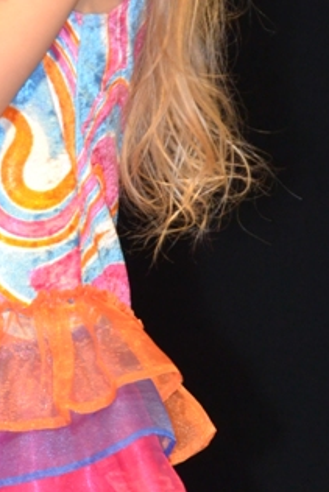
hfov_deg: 3.1
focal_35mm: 438
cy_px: 252
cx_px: -48
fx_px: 5997
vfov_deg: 4.7
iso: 800
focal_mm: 90
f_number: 4.5
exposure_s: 1/60
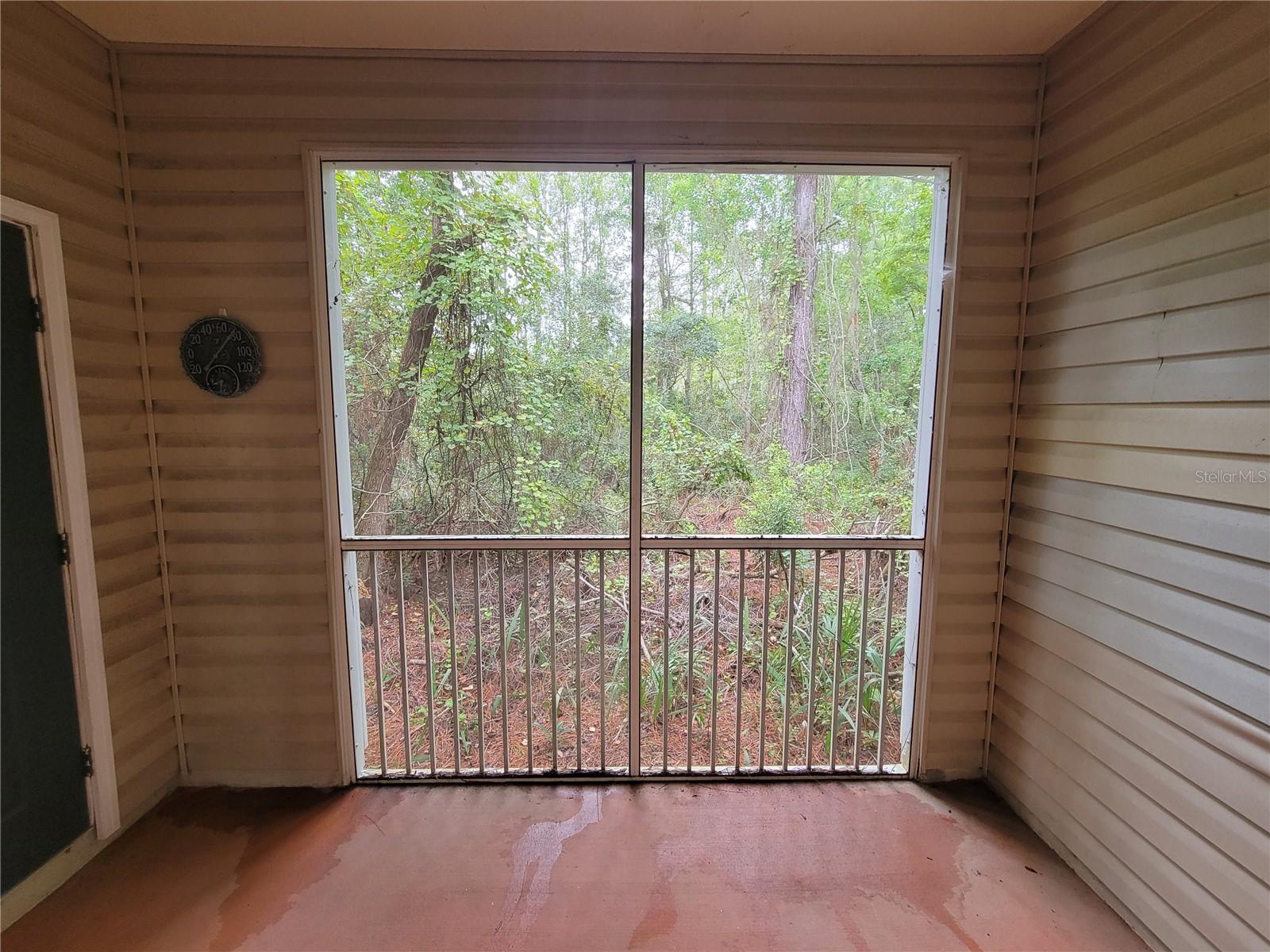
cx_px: 635
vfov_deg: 89.9
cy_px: 476
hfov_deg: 106.2
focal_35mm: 13
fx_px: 477
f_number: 2.2
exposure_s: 1/60
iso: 160
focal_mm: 2.2
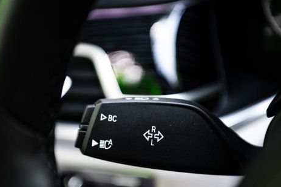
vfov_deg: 17.9
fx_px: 593
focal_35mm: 76
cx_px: 122
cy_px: 124
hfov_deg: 26.6
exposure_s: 1/250
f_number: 2.8
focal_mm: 55
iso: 800
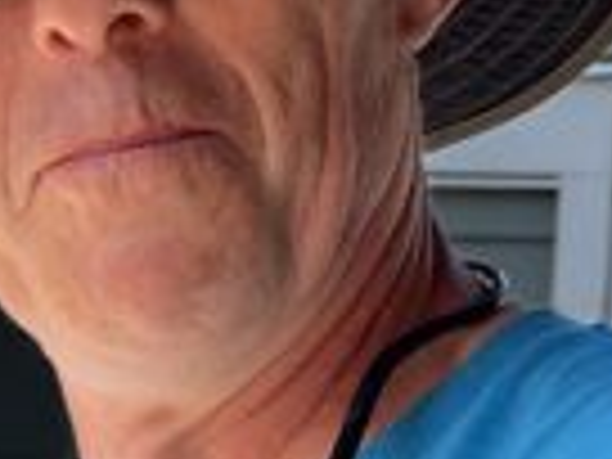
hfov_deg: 9.5
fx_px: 3465
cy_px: 927
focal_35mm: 196
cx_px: -540
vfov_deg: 7.3
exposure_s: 1/1404
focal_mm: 5.1
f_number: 1.6
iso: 50
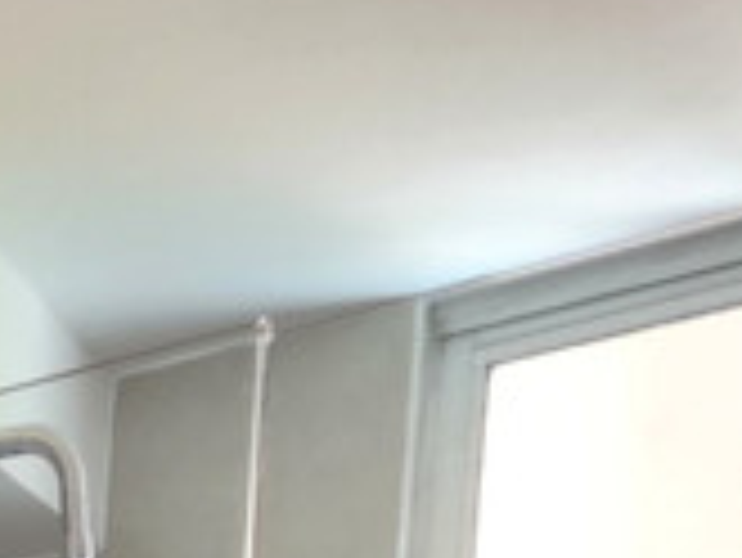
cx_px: -396
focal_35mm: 85
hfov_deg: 19.7
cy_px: 1791
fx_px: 1823
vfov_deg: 10.4
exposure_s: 1/60
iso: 640
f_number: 1.9
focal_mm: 2.2
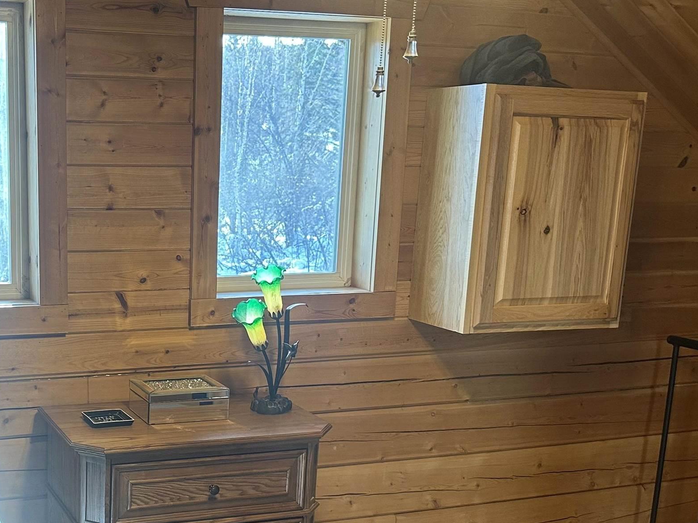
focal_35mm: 47
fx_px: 948
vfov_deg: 30.7
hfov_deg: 38.9
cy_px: 341
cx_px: 144
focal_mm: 6.86
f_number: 1.78
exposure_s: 1/120
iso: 160
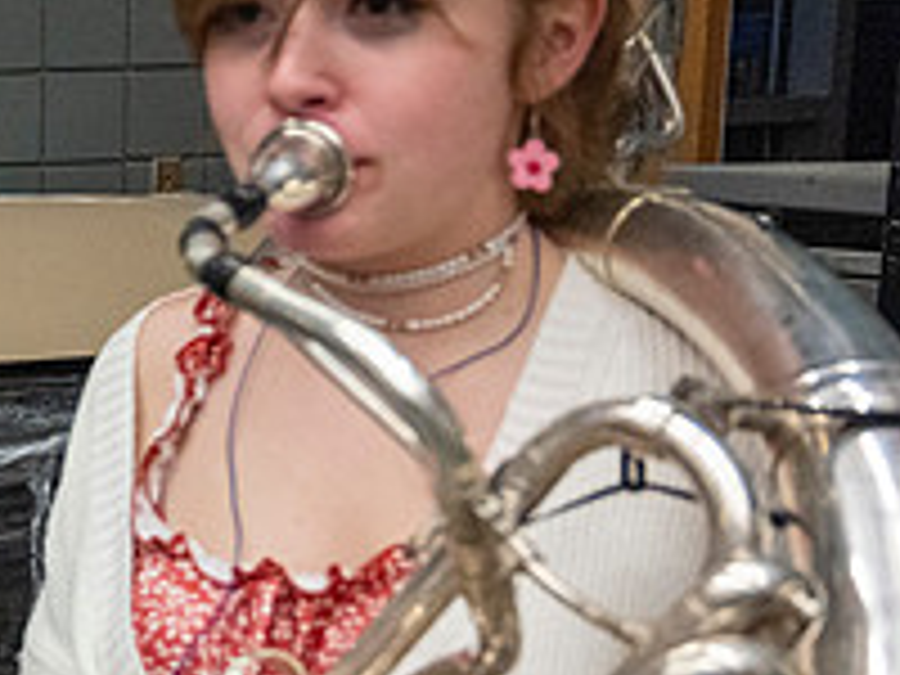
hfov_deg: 24.3
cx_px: -351
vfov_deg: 21.9
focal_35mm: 67
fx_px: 1742
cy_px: 326
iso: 10000
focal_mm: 24
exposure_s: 1/500
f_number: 4
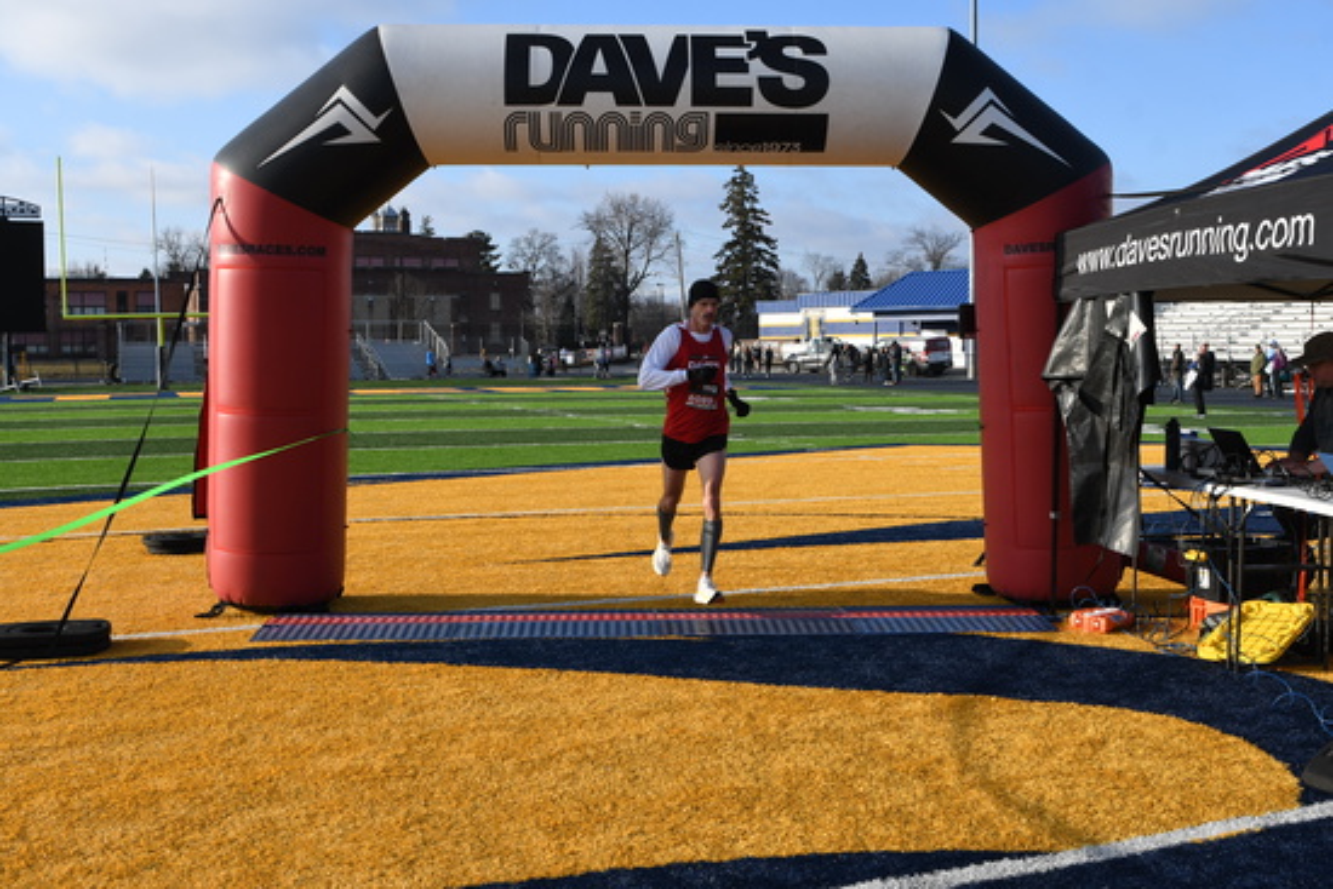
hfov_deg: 53.1
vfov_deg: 36.9
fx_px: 1333
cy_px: 444
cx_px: 666
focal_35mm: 36
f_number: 6.3
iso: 100
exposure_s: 1/250
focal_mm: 24
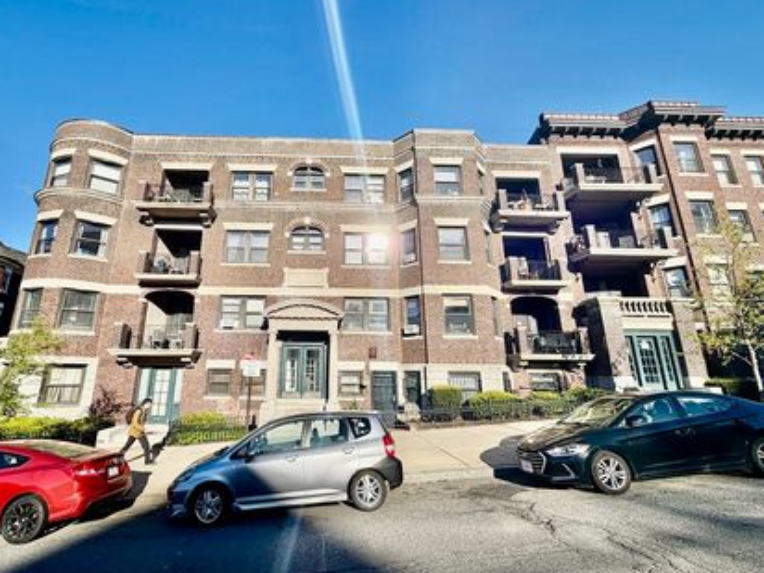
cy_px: 272
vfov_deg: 74.7
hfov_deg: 90.6
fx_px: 375
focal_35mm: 17
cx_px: 334
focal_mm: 2.22
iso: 25
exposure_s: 1/985
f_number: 2.2
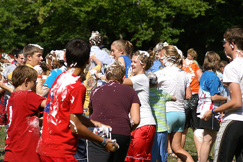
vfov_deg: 7.6
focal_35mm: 180
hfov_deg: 11.4
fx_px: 1214
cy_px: 81
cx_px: 122
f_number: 6.3
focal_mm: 120
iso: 100
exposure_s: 1/800
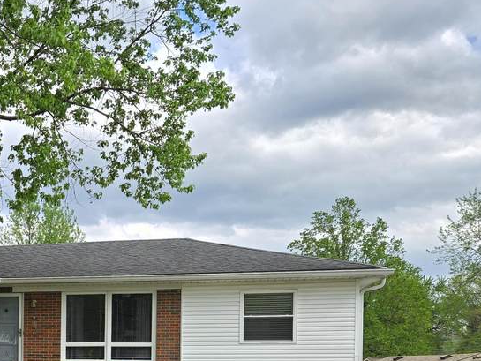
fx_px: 751
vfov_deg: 25.5
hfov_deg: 32.5
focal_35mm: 54
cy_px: 371
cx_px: -5
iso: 25
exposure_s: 1/701
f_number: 1.8
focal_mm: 5.4
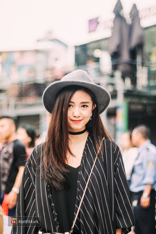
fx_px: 175
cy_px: 117
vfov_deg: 67.4
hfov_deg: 47.9
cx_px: 78
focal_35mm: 27
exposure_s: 1/800
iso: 640
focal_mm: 18
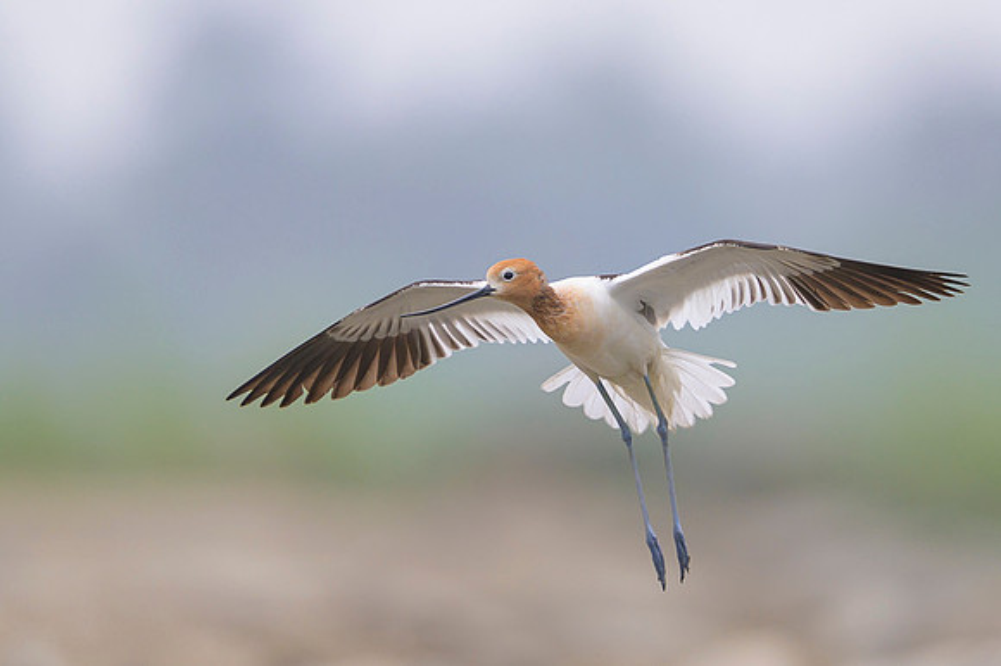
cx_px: 755
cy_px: 359
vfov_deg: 1.7
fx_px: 22079
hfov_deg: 2.6
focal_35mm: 795
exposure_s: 1/2500
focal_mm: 400
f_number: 2.8
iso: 500
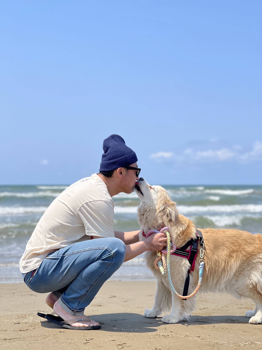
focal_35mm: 64
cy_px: 175
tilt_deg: +2.4
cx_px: 131
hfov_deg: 22.9
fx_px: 646
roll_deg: -1.8
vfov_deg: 30.3
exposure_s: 1/2273
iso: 32
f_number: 2.2
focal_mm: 7.5
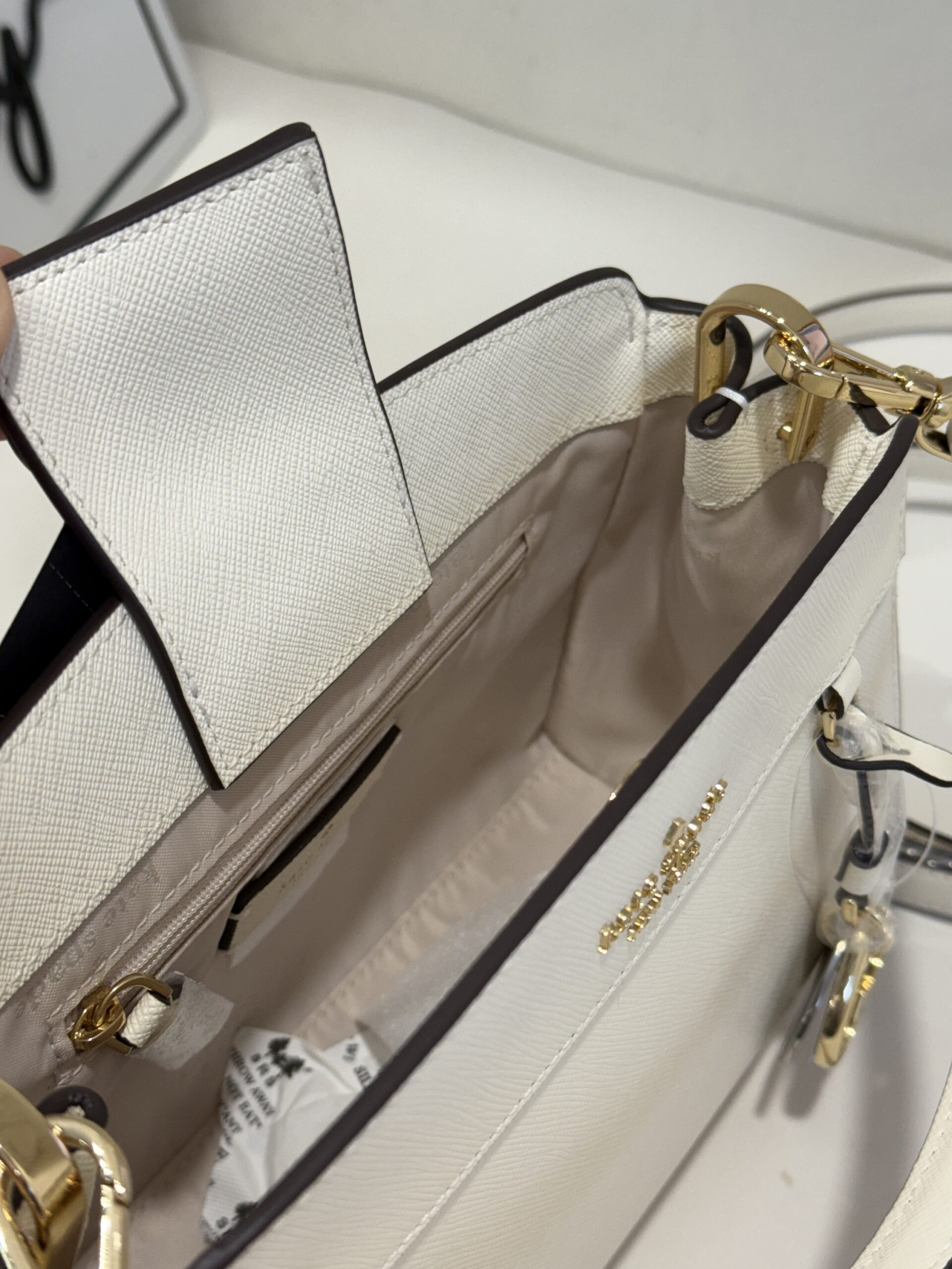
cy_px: 634
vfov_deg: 39.7
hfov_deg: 30.3
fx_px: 1760
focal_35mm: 48
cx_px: 476
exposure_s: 1/50
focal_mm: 6.76
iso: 50
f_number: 1.78
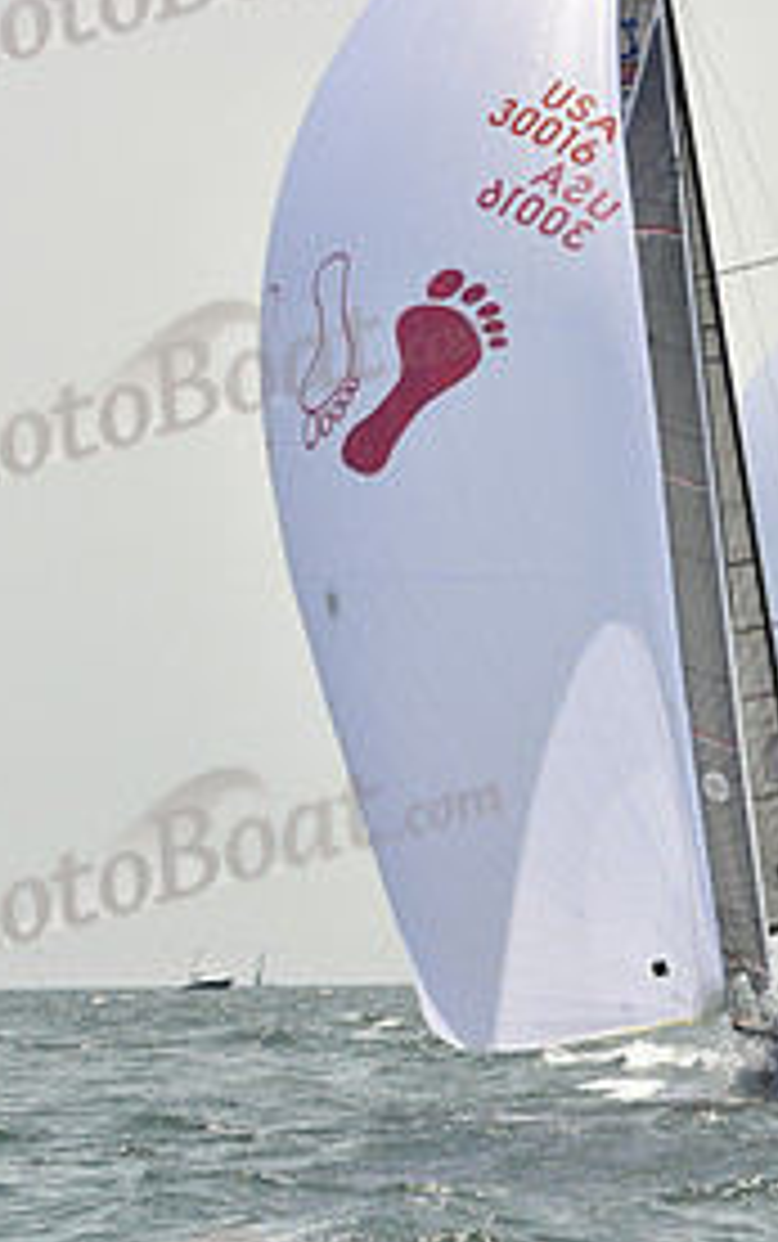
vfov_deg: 11.4
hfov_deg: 7.1
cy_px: 567
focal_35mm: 184
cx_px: 735
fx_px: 6229
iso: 400
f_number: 9
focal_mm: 86
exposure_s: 1/1600
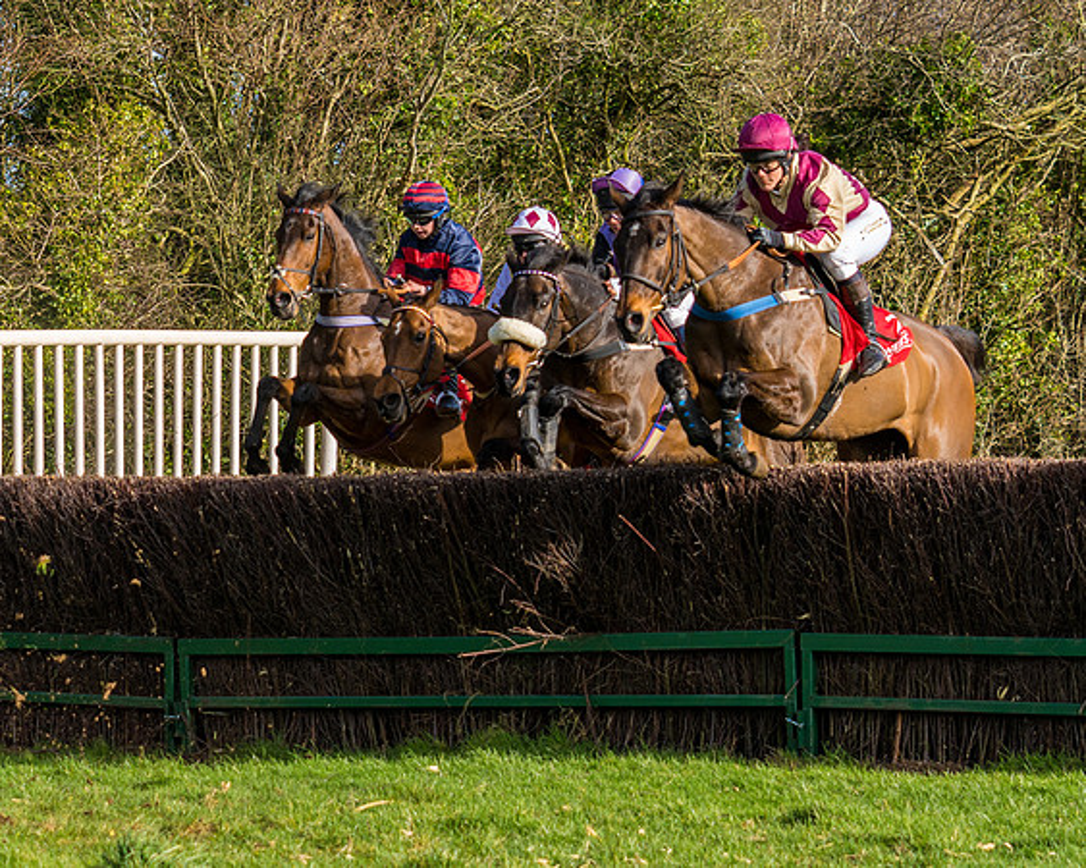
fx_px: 4981
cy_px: 357
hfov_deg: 12.4
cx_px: 192
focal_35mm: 155
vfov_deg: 10.0
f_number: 4
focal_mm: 70
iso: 200
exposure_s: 1/1250
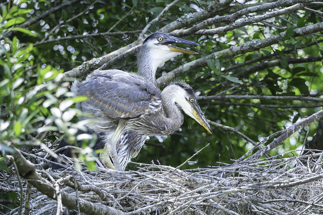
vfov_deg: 2.2
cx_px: 162
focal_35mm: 630
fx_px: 5651
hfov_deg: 3.3
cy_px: 108
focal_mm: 420.3
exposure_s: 1/320
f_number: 7.1
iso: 500
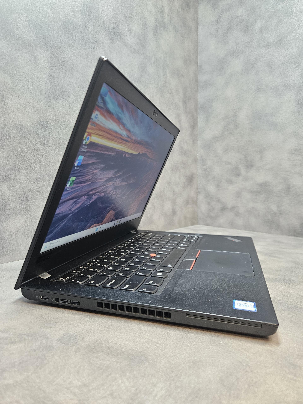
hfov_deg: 58.9
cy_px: 202
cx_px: 152
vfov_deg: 73.9
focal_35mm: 23
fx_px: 268
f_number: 1.8
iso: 500
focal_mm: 5.4
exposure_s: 1/100
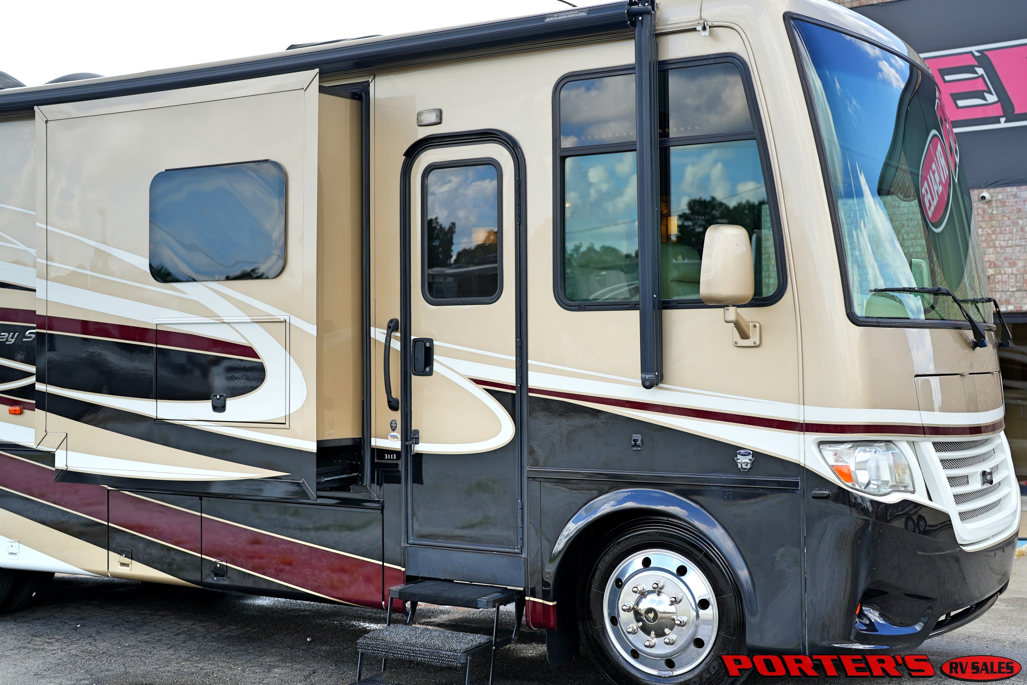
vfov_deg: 27.0
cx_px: 514
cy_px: 342
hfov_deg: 39.6
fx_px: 1426
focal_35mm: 50
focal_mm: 50
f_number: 3.2
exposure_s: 1/500
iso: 100
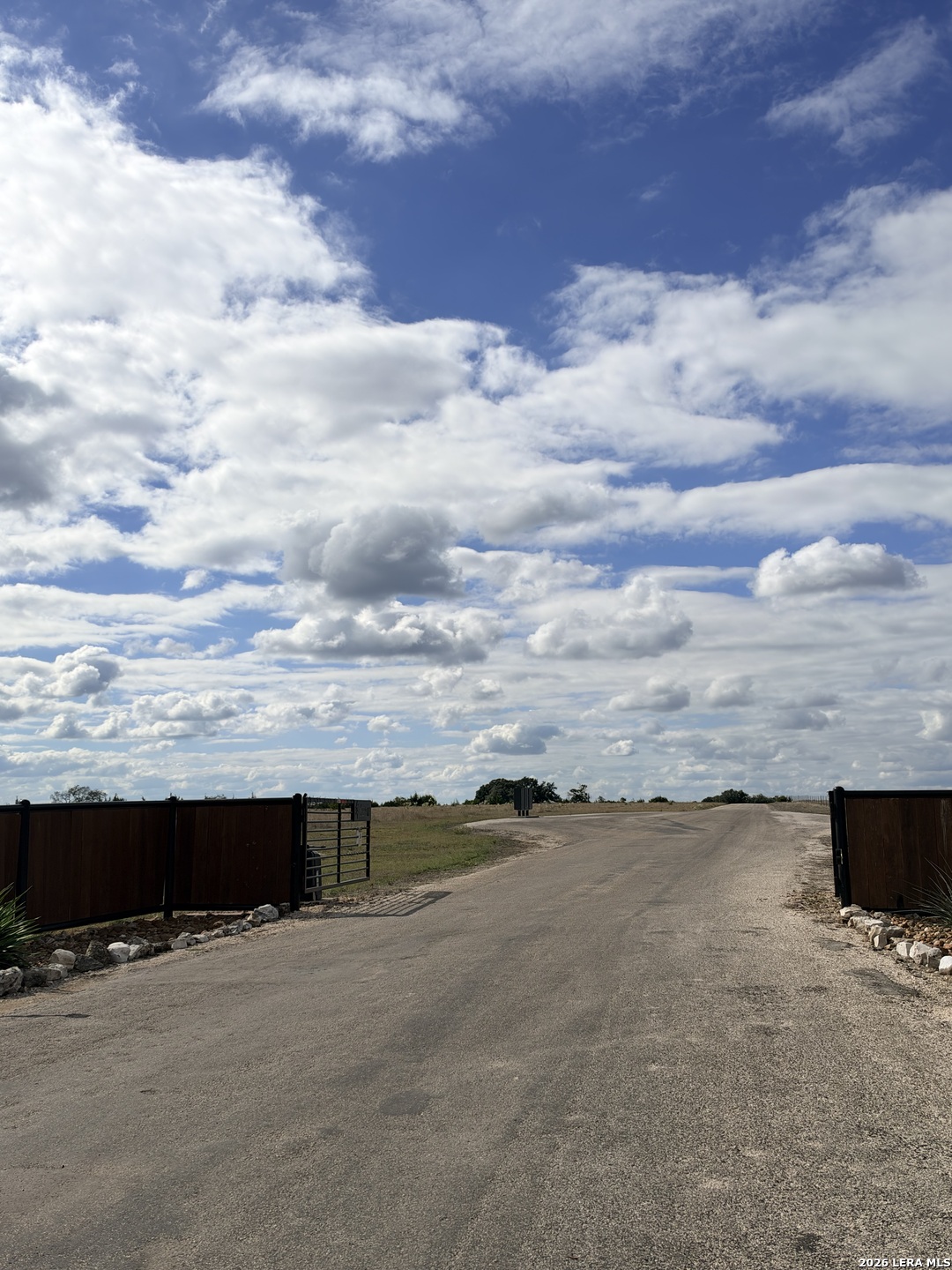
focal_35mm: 34
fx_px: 1247
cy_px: 635
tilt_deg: +8.3
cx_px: 476
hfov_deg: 41.8
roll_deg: +1.3
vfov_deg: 54.0
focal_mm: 6.93
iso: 80
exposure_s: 1/16129
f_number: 1.8
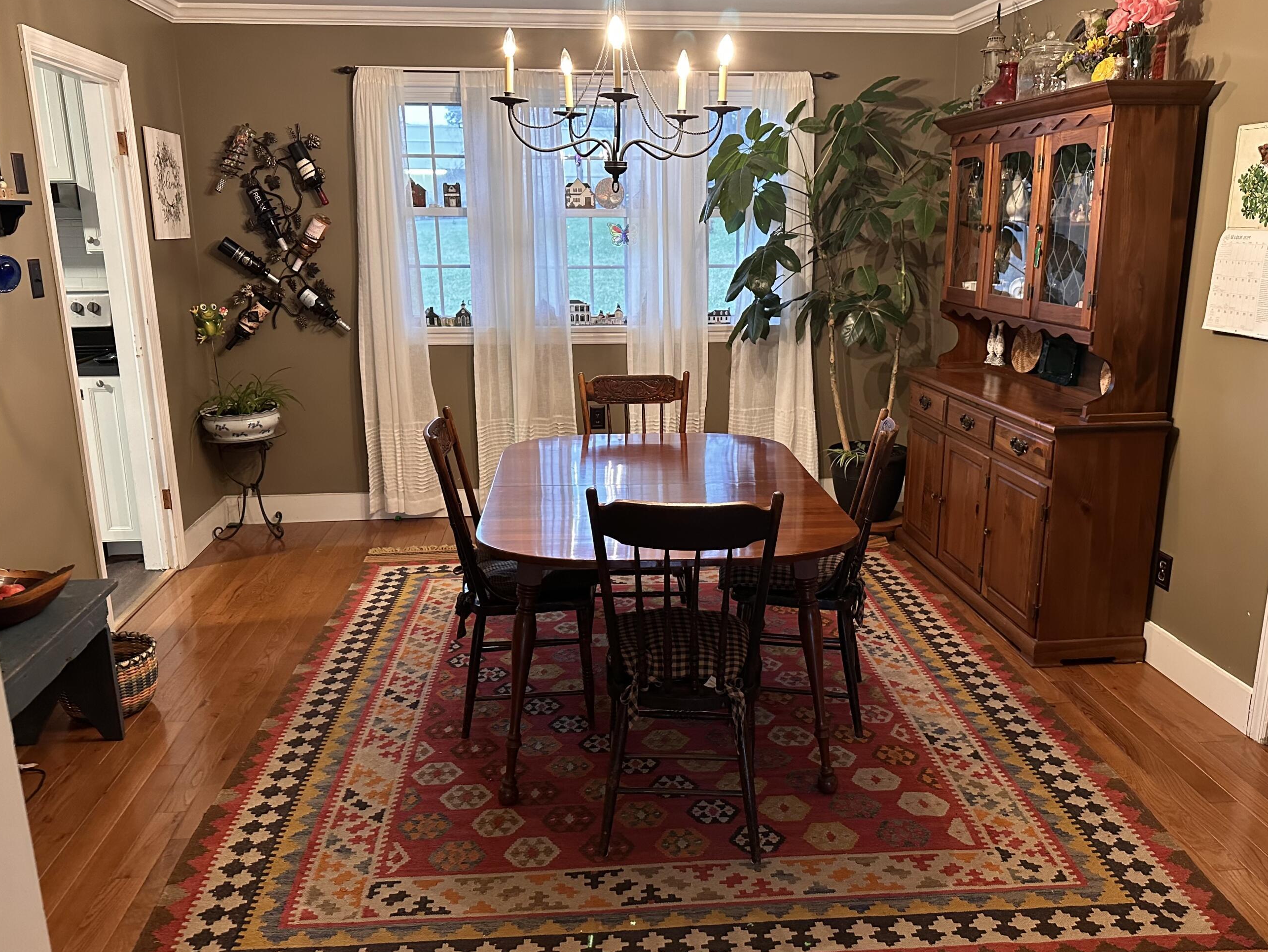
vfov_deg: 49.8
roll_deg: +0.2
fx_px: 1026
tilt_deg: -14.6
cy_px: 486
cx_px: 655
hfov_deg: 63.4
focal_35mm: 28
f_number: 1.78
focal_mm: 6.86
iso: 640
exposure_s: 1/40
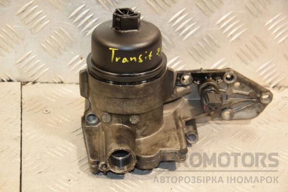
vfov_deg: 13.8
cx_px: 144
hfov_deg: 20.6
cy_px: 96
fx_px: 792
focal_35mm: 99
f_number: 5.3
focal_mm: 66
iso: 800
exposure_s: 1/100
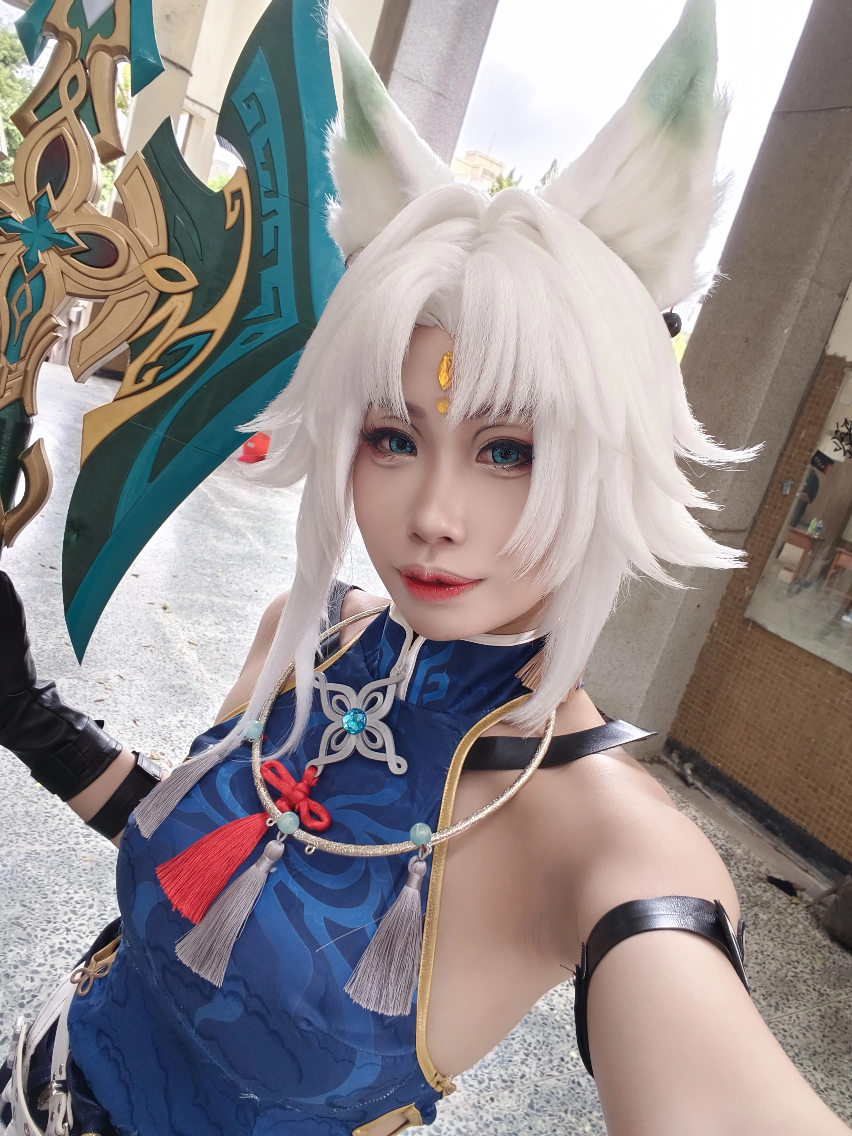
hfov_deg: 58.9
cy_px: 568
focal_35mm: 23
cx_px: 426
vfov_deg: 73.9
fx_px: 755
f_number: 16
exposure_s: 1/100
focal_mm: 3.09
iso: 125
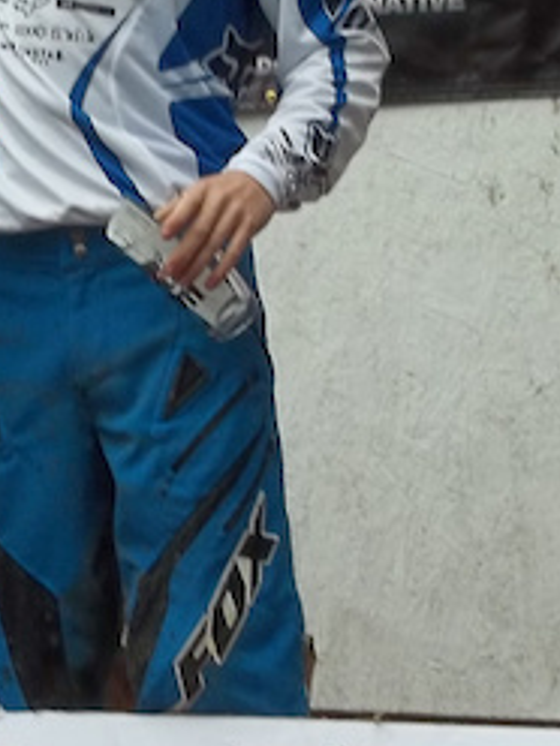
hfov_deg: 12.7
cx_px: 42
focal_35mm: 116
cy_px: 367
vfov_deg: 17.0
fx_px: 2502
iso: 64
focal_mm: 6.5
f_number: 3.1
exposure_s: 1/80
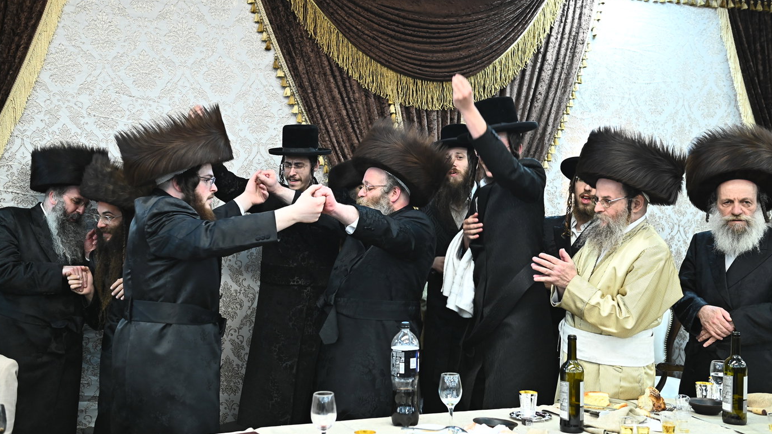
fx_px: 962
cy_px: 196
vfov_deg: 25.4
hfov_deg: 43.7
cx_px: 388
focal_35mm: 47
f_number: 4
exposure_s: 1/200
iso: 2000
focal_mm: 44
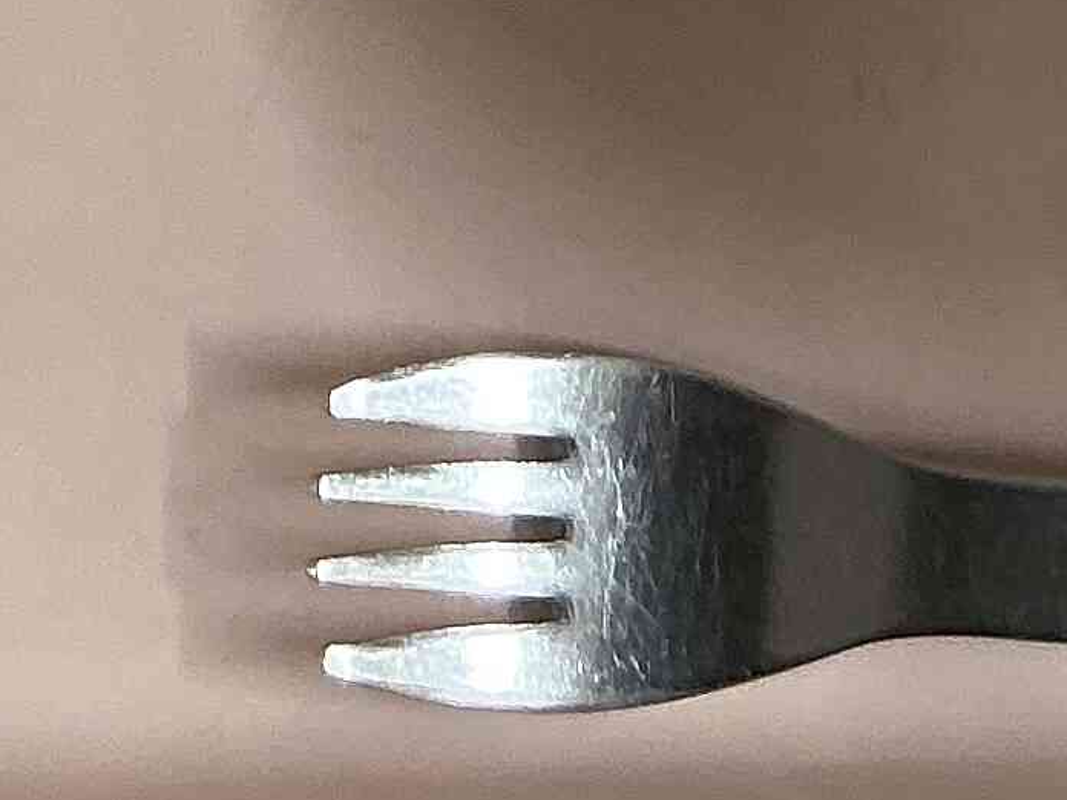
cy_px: -1090
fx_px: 5178
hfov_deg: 11.7
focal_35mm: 168
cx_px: 159
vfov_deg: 8.2
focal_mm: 3
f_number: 1.8
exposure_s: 1/60
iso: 64
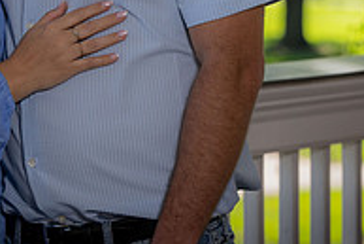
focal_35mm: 265
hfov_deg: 7.7
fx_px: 2681
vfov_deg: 5.2
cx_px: 11
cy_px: -84
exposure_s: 1/160
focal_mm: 88
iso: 100
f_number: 4.5
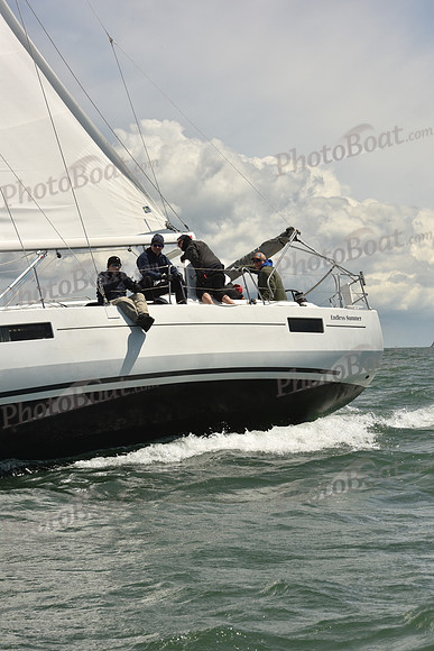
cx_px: 217
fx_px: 1536
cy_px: 326
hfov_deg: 16.1
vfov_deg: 23.9
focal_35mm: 85
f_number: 14
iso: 320
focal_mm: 85
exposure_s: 1/800
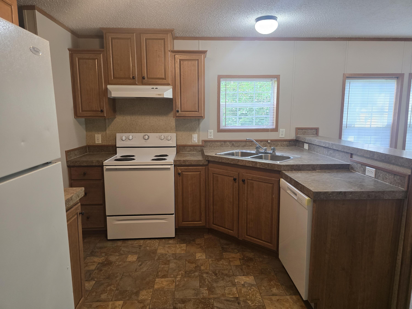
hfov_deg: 73.9
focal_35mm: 23
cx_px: 206
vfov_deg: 58.9
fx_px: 274
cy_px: 154
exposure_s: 1/120
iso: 400
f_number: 1.7
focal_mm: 6.3
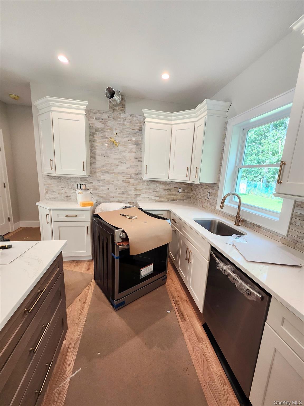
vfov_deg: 106.2
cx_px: 152
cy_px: 203
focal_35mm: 13
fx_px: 152
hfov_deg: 89.9
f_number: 2.2
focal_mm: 1.74
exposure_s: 1/60
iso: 100
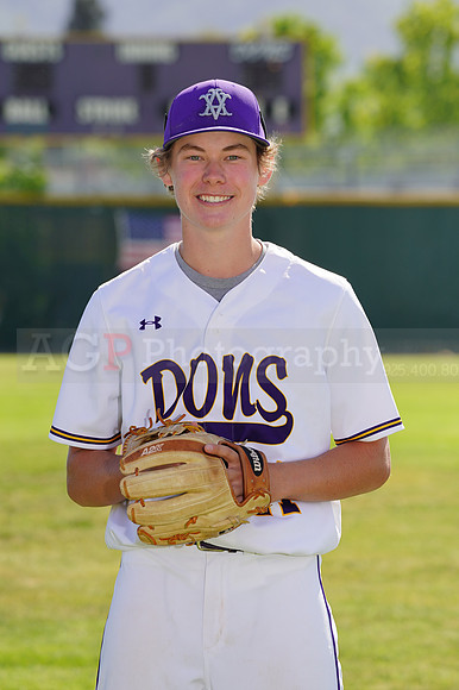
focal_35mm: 232
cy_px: 345
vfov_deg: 8.9
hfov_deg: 5.9
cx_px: 230
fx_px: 4442
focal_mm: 232
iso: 100
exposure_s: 1/250
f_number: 8
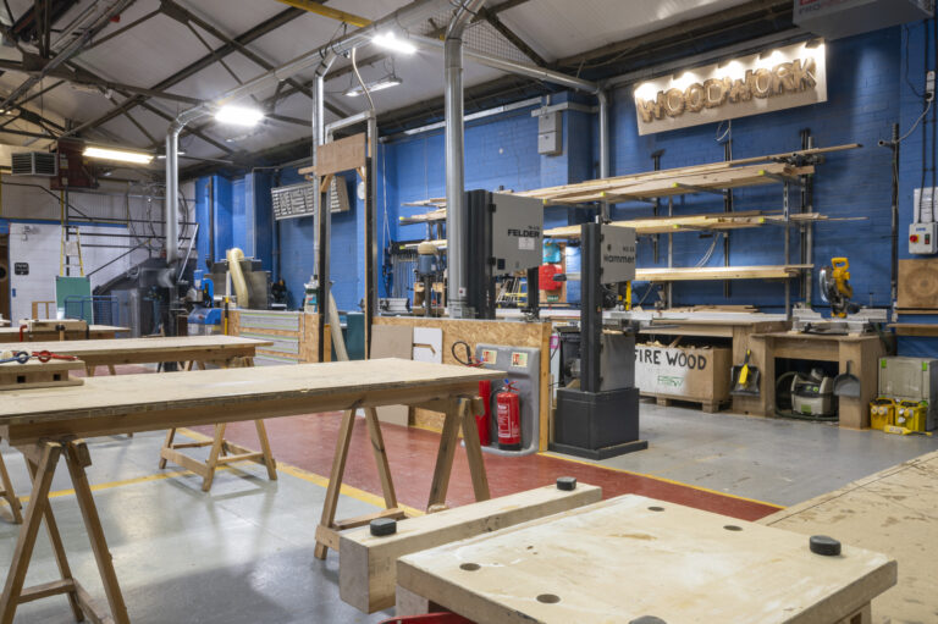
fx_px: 781
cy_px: 312
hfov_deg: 62.0
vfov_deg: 43.6
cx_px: 469
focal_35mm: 30
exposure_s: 4
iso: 100
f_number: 22
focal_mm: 20
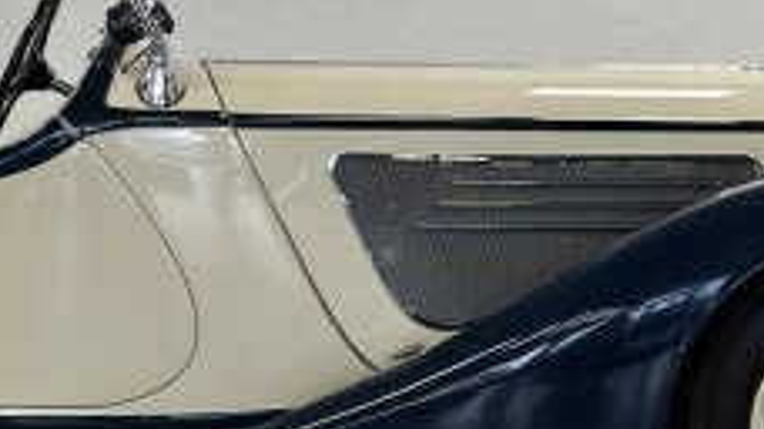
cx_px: 50
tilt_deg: -3.2
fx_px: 2977
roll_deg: +0.3
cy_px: 261
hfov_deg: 14.5
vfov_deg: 8.2
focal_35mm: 147
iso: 125
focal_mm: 6.86
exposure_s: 1/99
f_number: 1.78
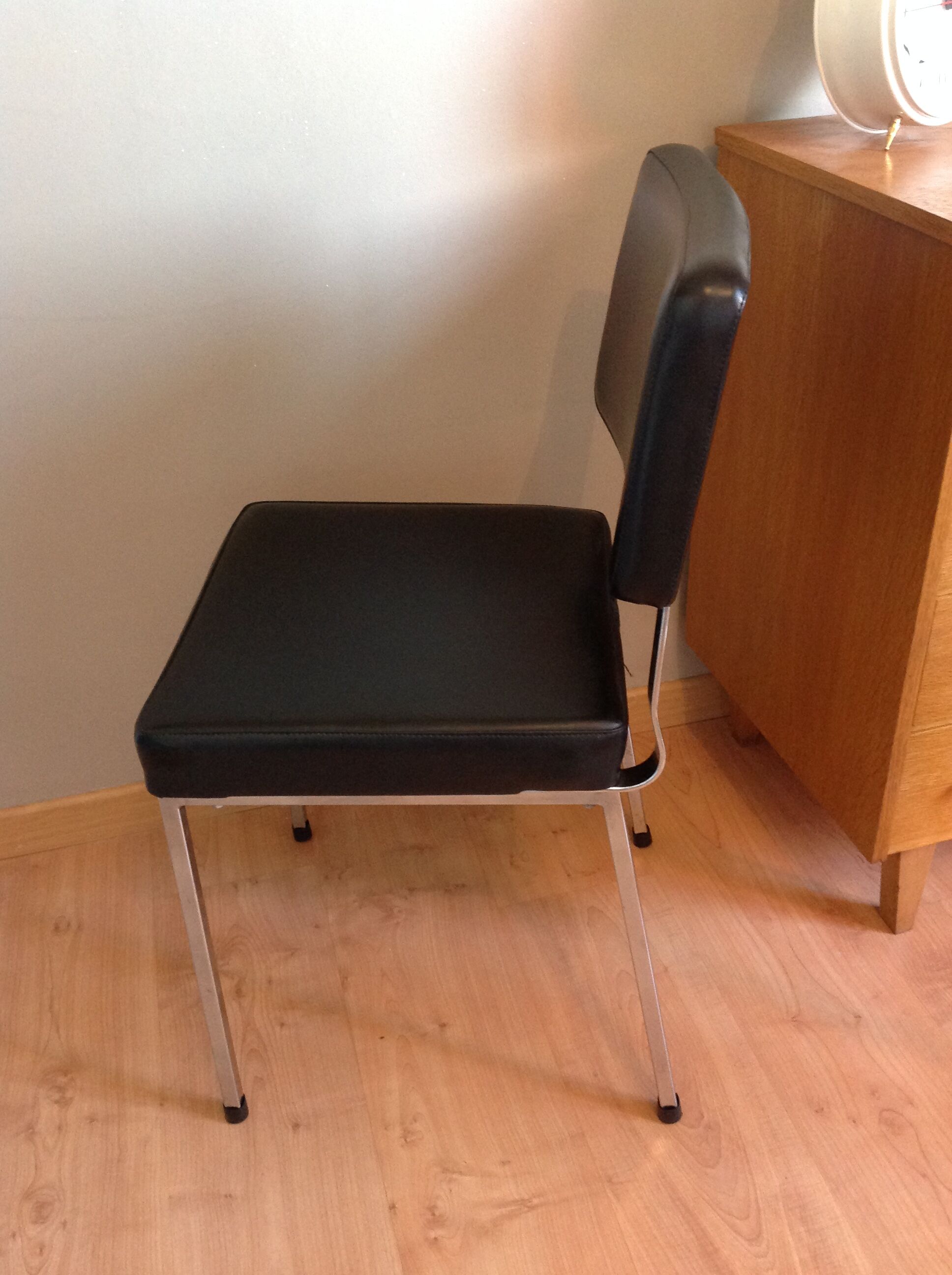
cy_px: 638
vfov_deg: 52.7
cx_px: 476
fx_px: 1287
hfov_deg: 40.6
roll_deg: +4.7
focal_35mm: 35
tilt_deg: -32.6
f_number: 2.4
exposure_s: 1/15
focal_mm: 4.28
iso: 250
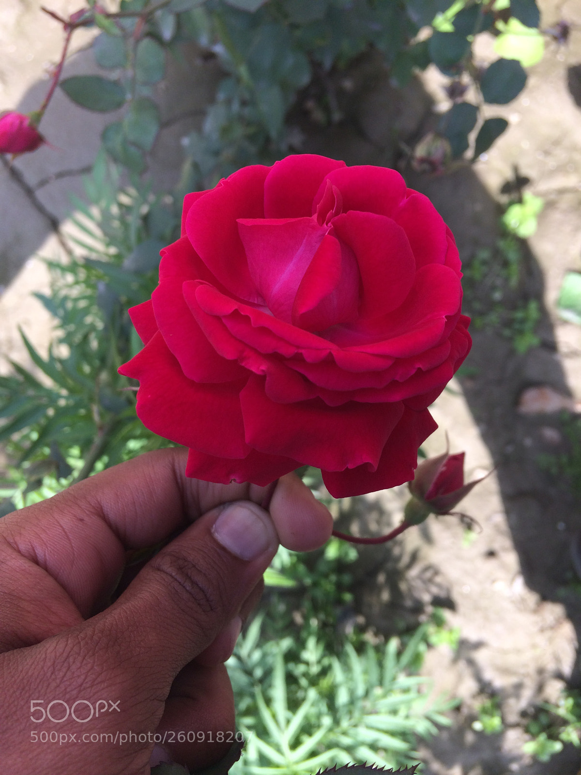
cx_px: 290
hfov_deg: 48.2
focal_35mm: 29
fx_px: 649
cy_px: 388
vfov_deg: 61.7
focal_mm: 4.15
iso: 32
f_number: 2.2
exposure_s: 1/394
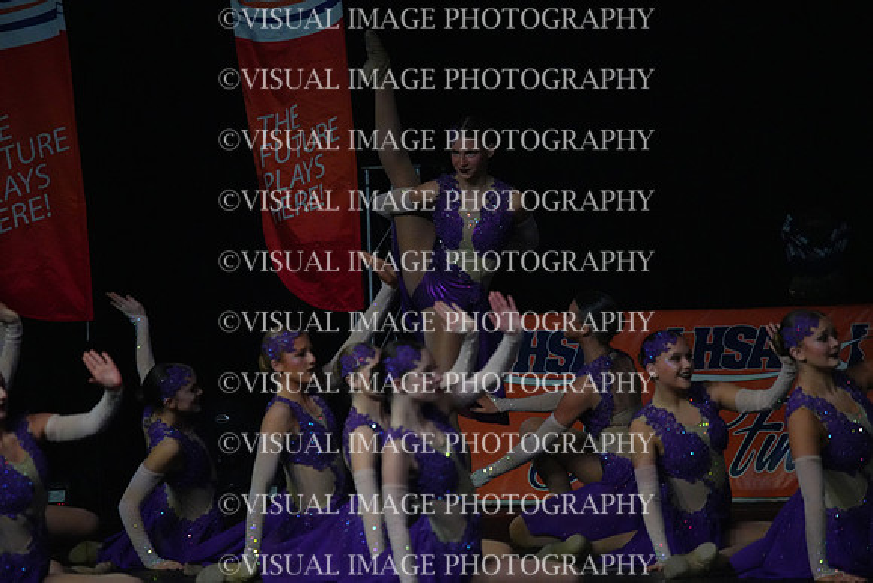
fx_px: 7519
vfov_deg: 4.4
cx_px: 436
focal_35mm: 310
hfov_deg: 6.6
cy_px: 292
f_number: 5.6
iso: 12800
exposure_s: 1/1000
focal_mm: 310
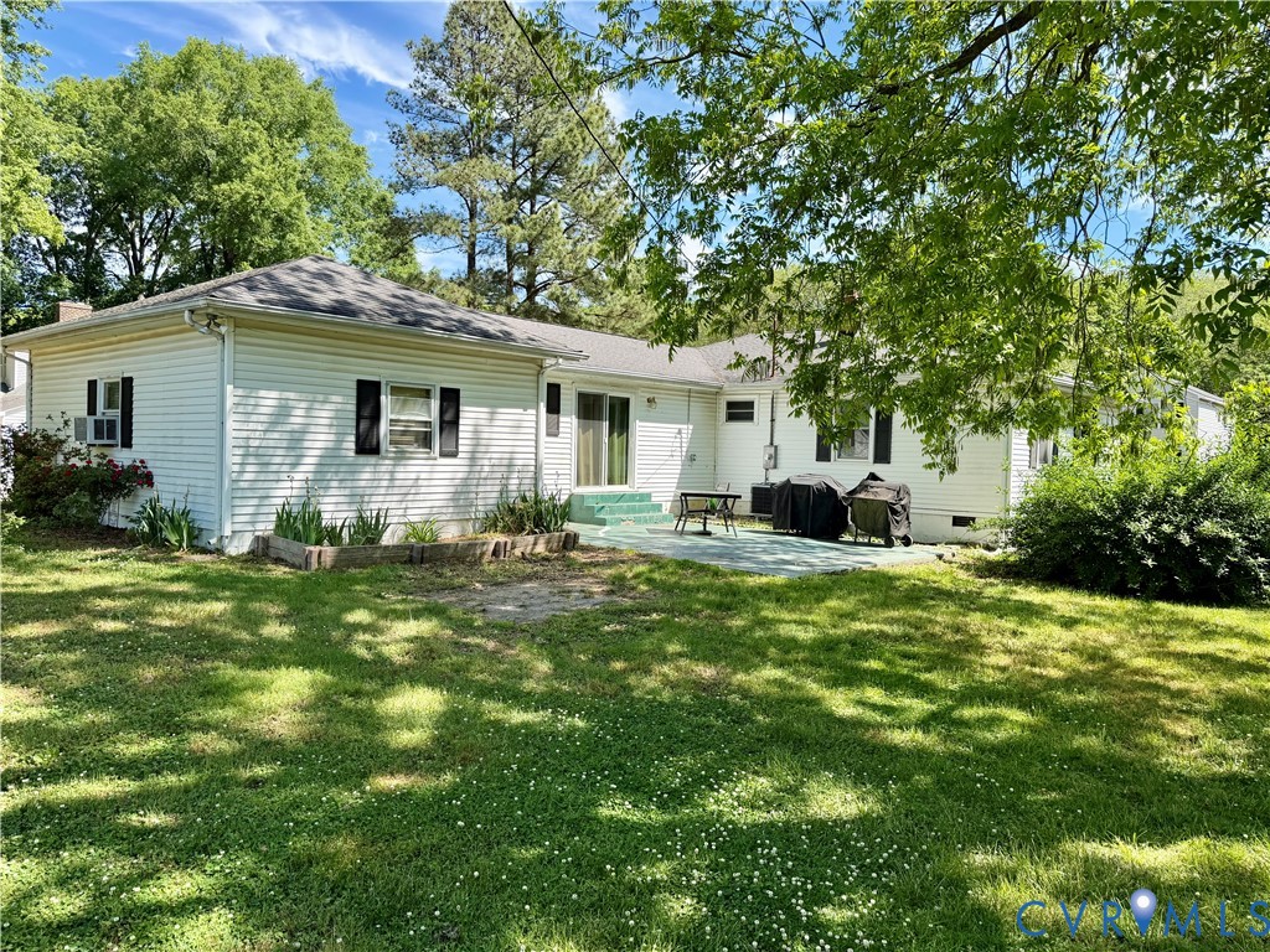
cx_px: 635
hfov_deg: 71.6
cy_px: 476
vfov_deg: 56.8
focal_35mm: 24
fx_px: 881
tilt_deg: -1.5
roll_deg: -1.8
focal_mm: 6.76
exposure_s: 1/1770
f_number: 1.78
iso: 100
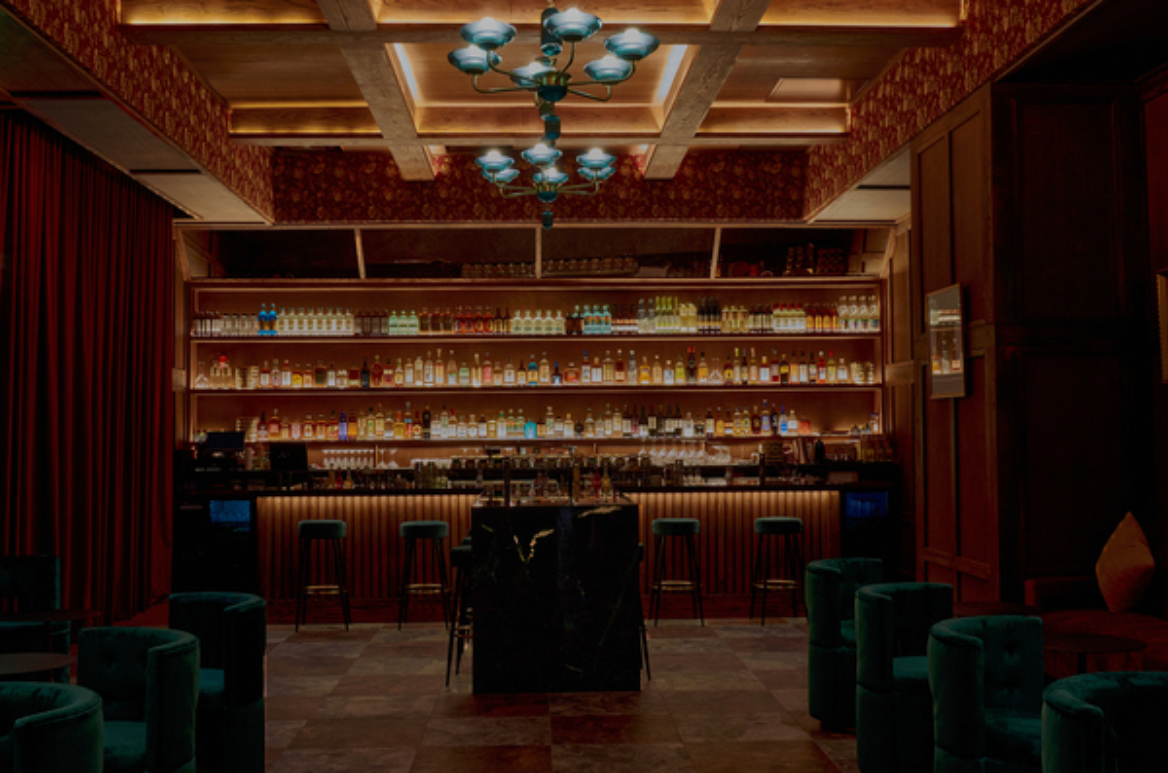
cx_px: 584
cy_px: 386
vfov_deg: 34.0
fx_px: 1262
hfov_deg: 49.7
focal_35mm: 39
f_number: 13
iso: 640
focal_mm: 26
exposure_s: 1/1.3
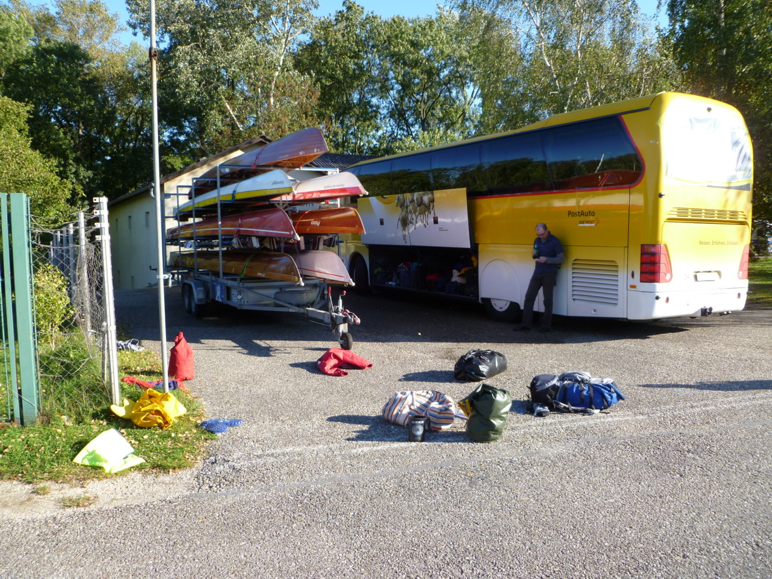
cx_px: 386
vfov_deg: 49.7
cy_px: 290
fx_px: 624
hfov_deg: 63.4
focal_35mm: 28
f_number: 3.3
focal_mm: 5
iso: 80
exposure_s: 1/250
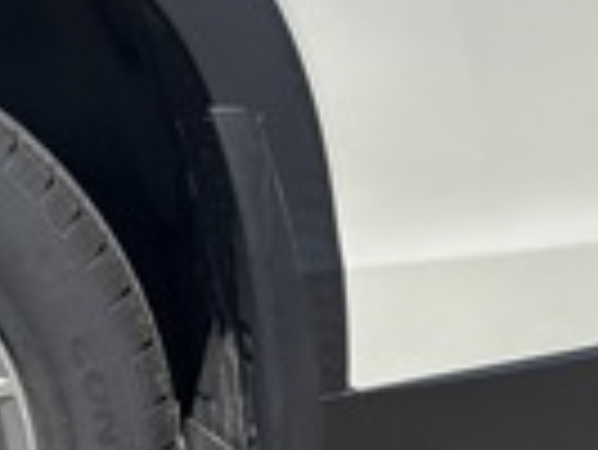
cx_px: -283
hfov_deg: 20.6
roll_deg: -1.3
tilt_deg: -10.6
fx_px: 1418
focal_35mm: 82
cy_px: 304
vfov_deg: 18.0
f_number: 1.6
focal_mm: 5.96
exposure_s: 1/3937
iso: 50
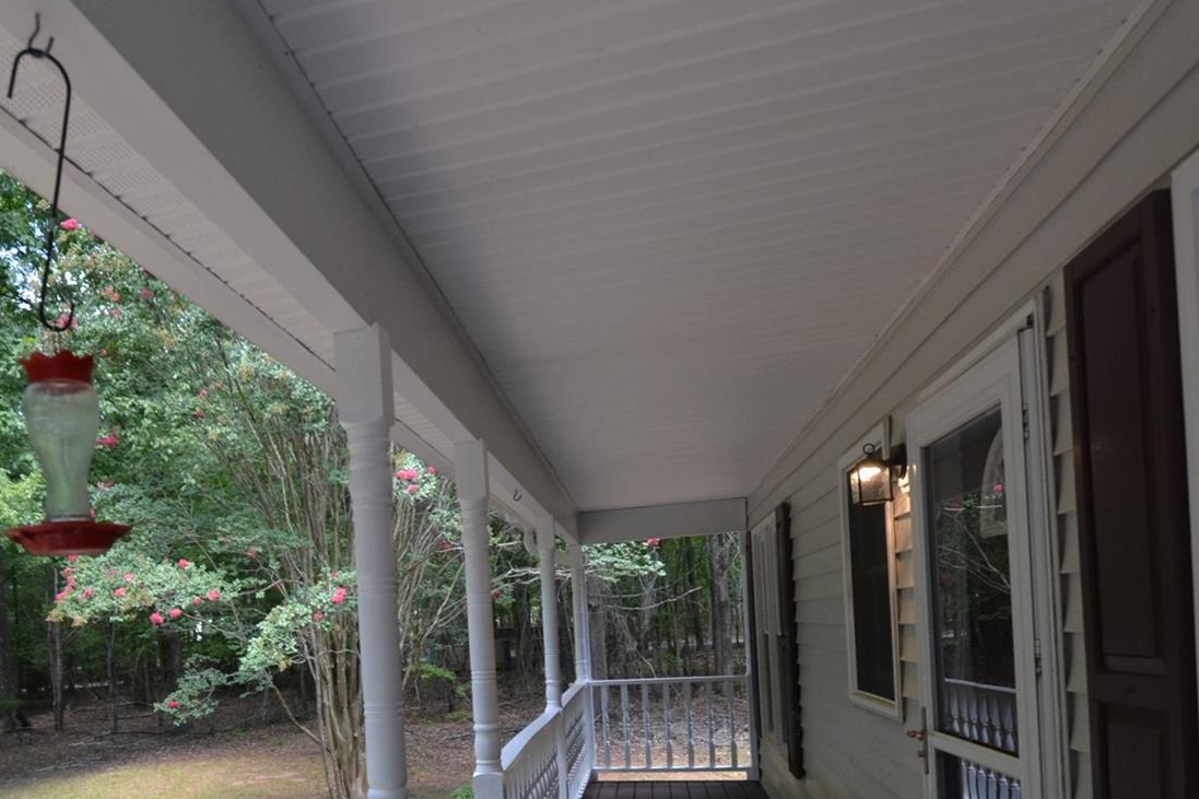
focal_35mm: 28
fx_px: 932
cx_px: 322
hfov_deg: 62.3
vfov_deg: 43.6
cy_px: 668
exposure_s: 1/100
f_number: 5
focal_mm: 10
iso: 400
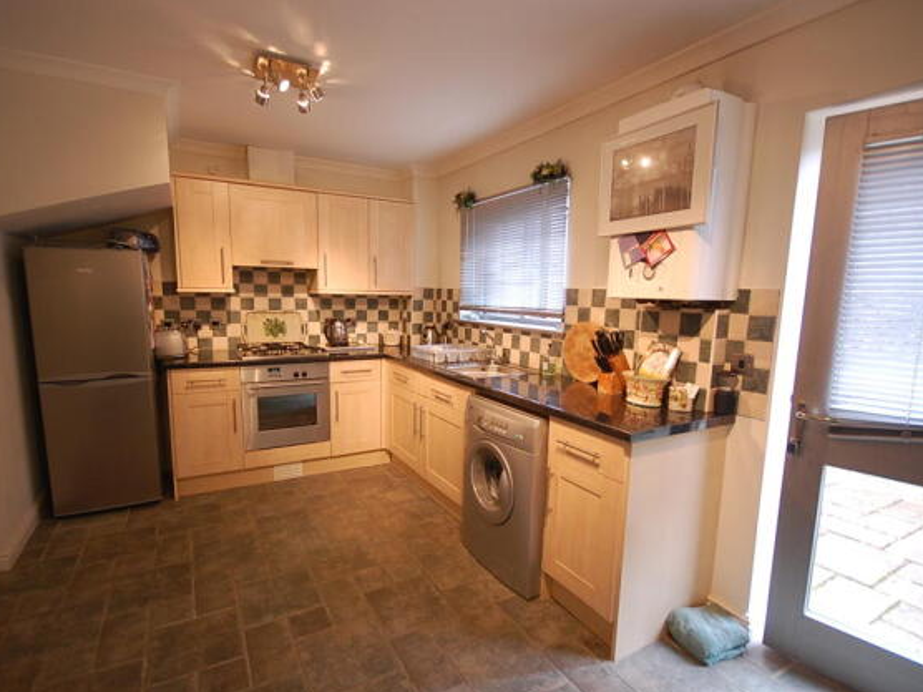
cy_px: 358
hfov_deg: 91.0
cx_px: 447
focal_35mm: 17
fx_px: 453
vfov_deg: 74.7
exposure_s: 1/30
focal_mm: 10
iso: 720
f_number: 4
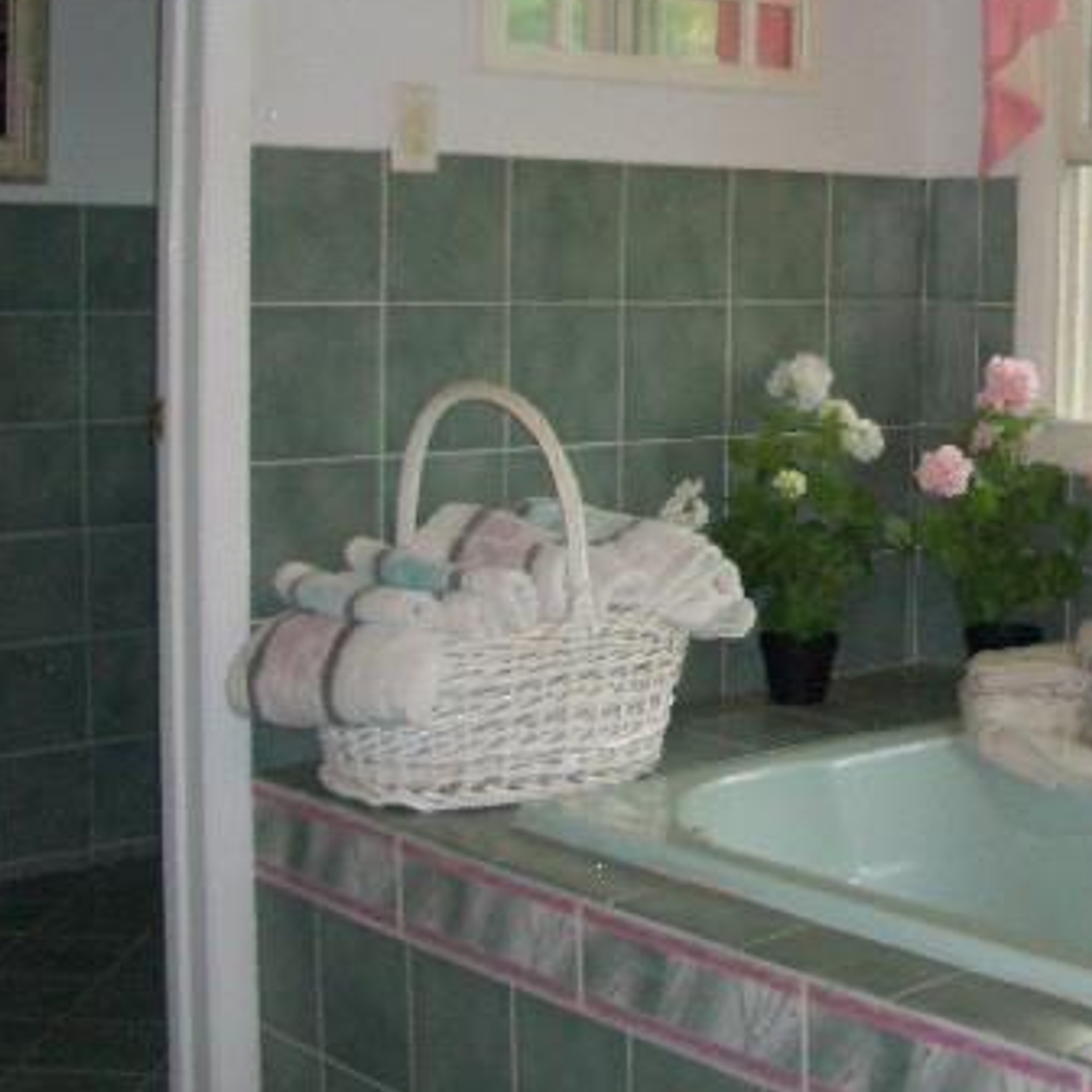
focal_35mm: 59
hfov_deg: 28.5
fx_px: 2106
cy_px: 471
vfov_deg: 29.0
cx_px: 874
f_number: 2.6
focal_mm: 5.8
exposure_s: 1/60
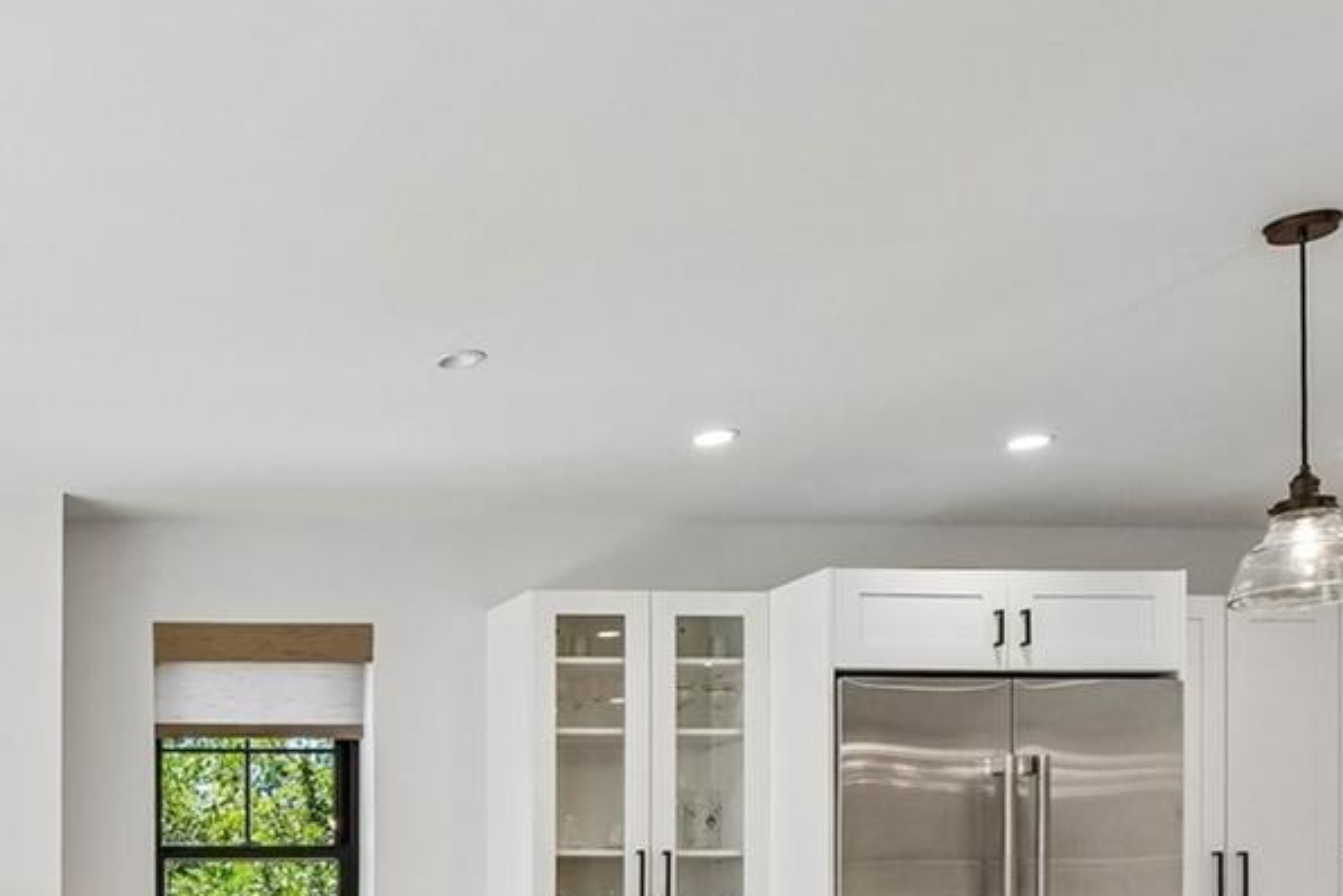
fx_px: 1655
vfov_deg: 27.3
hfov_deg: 34.7
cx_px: -289
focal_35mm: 44
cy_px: 1031
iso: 100
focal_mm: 11
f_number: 8
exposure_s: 1/30
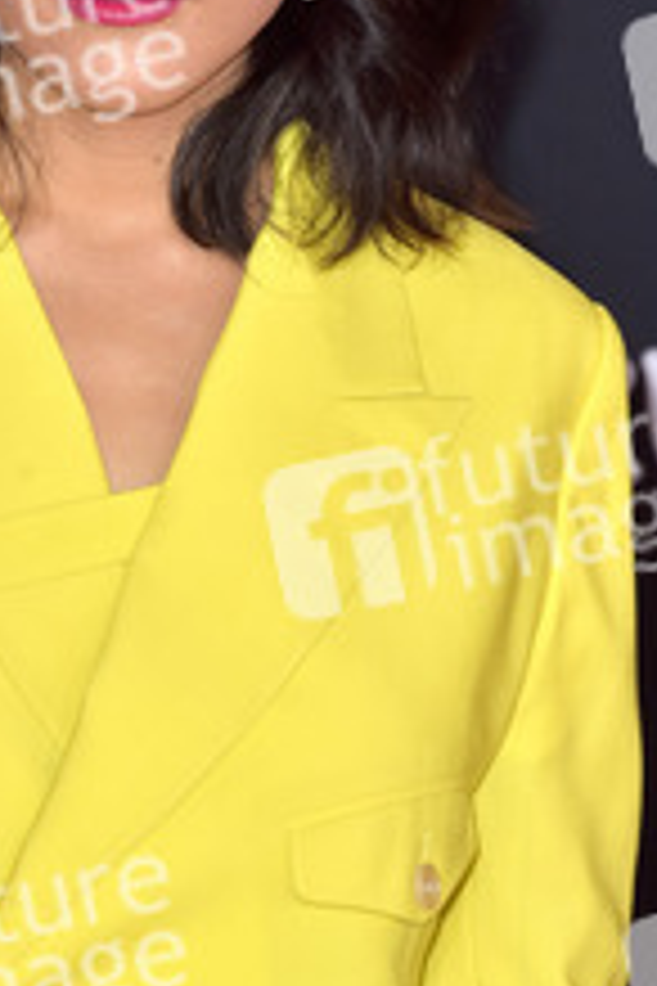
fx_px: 9498
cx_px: 88
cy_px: 288
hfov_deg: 4.0
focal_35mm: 347
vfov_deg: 5.9
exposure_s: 1/250
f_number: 7.1
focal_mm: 190
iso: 500
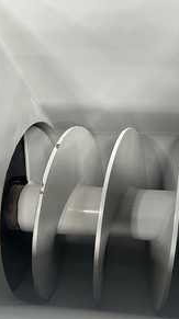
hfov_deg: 30.2
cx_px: 110
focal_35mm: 39
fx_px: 330
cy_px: 156
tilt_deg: -64.0
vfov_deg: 51.6
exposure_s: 1/50
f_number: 1.6
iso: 125
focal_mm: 5.1
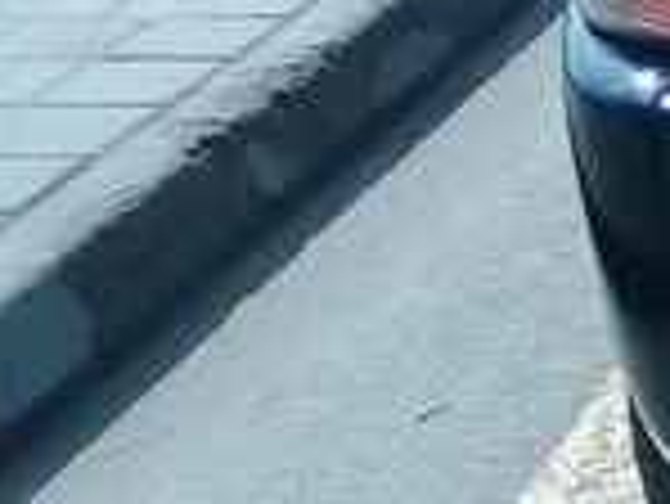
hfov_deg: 12.3
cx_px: 1443
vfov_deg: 10.7
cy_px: -38
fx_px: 2654
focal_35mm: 137
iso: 64
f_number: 2.2
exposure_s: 1/1522
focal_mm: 3.3
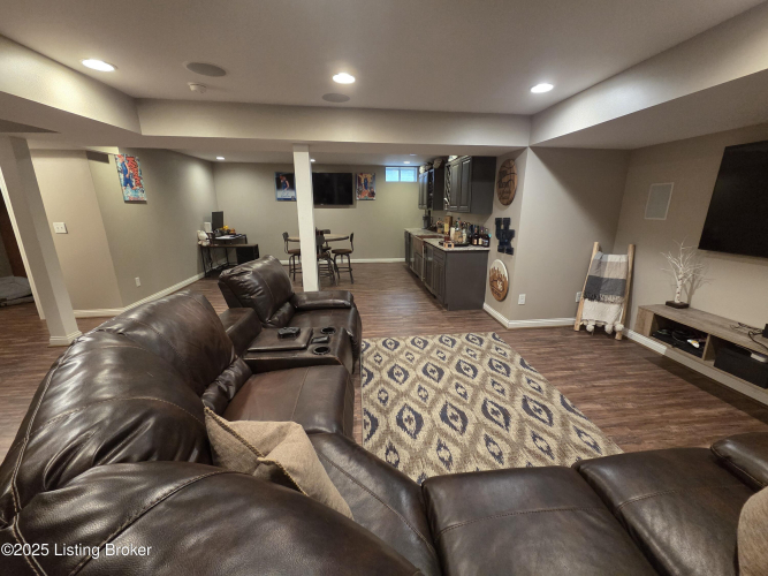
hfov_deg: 106.2
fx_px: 288
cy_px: 288
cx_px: 384
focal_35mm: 13
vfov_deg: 89.9
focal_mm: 2.2
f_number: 2.2
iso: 800
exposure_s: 1/60
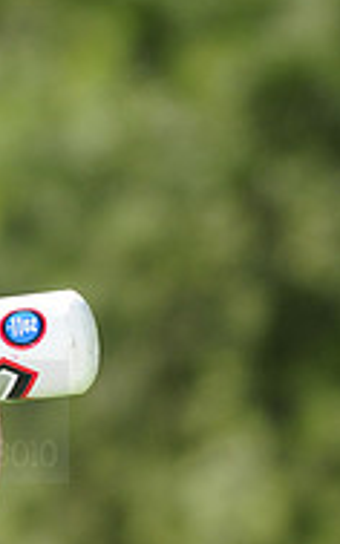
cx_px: -490
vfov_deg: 3.9
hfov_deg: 2.4
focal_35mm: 543
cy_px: 399
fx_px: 8057
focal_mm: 116
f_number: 4.5
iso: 200
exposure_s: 1/800
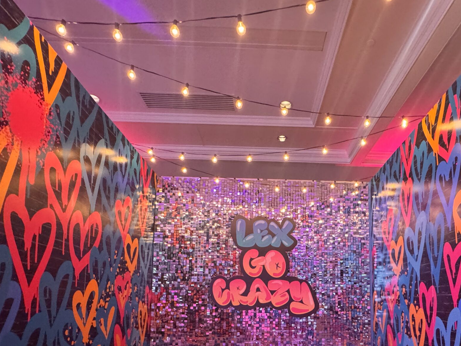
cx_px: 273
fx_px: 306
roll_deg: -0.5
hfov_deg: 73.2
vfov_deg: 54.4
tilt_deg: +3.6
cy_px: 282
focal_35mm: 23
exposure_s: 1/60
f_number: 2.2
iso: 1000
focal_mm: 2.22
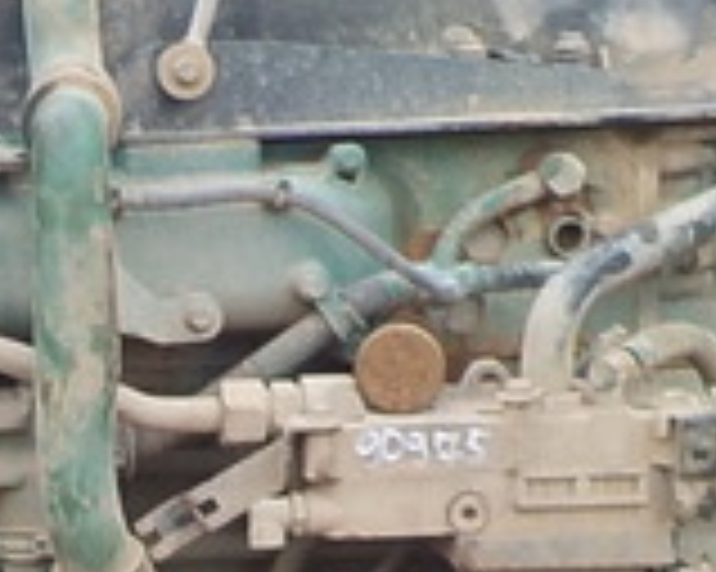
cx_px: -162
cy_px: 522
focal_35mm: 118
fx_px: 2499
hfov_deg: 15.6
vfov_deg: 12.9
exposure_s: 1/30
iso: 180
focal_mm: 4.1
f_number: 3.3
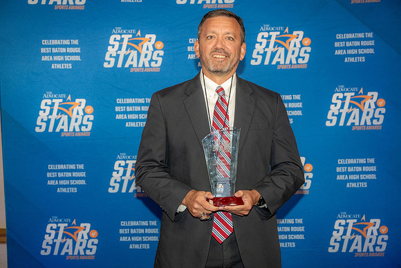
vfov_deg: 26.0
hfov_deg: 38.2
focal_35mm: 52
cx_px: 200
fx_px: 579
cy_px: 134
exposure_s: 1/125
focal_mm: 52
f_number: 4
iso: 320
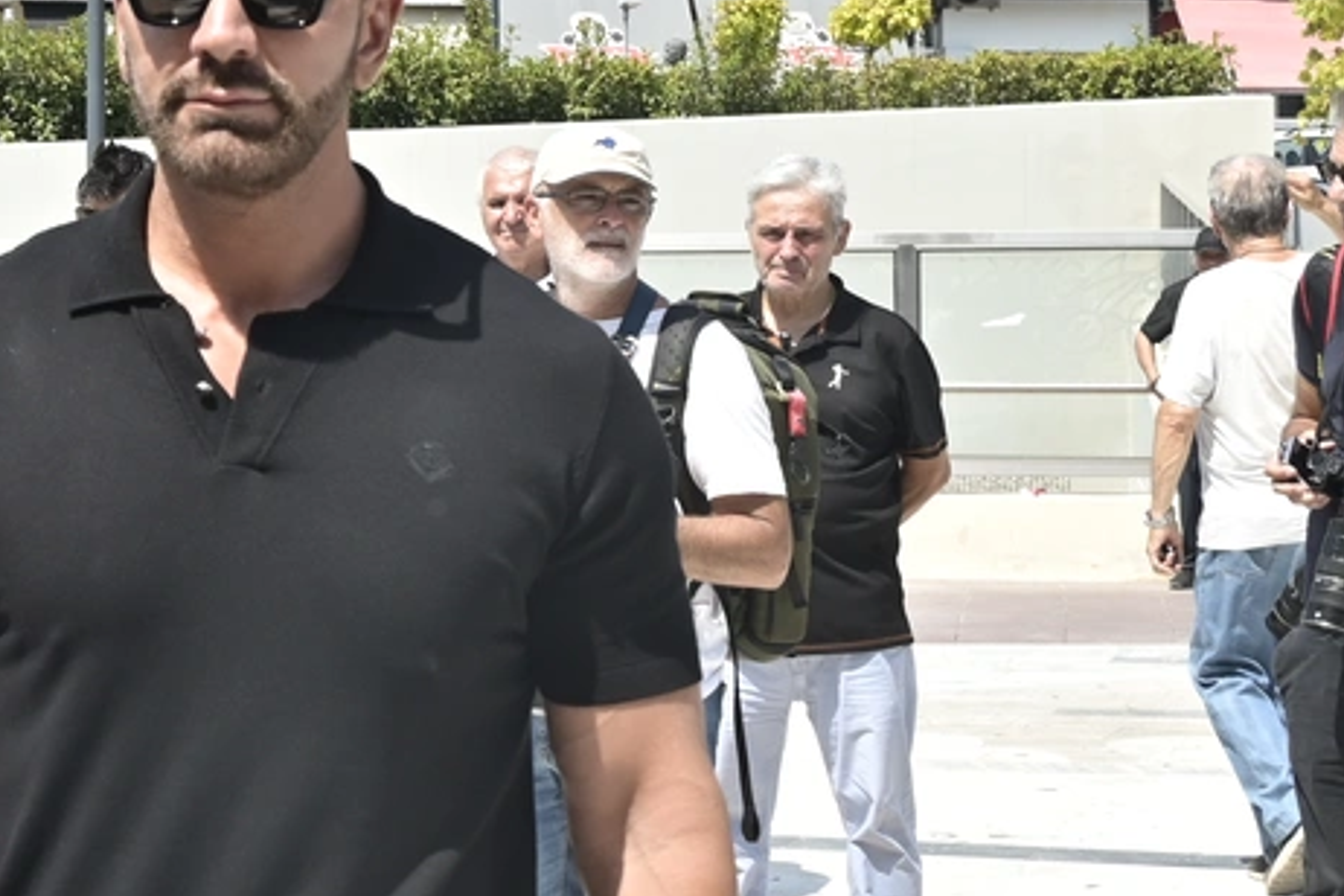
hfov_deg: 20.3
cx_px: -51
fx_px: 3621
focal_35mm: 97
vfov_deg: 14.1
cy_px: 265
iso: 250
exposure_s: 1/400
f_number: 8
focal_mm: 31
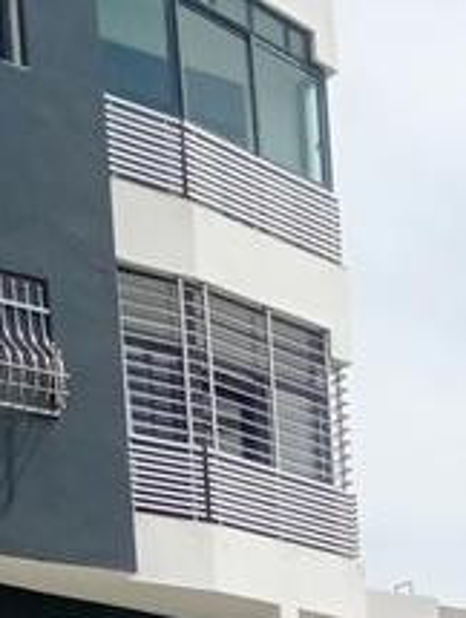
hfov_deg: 11.8
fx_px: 2022
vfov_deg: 14.6
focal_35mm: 113
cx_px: 935
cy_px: 1200
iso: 111
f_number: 2.2
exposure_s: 1/1462
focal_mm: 3.37
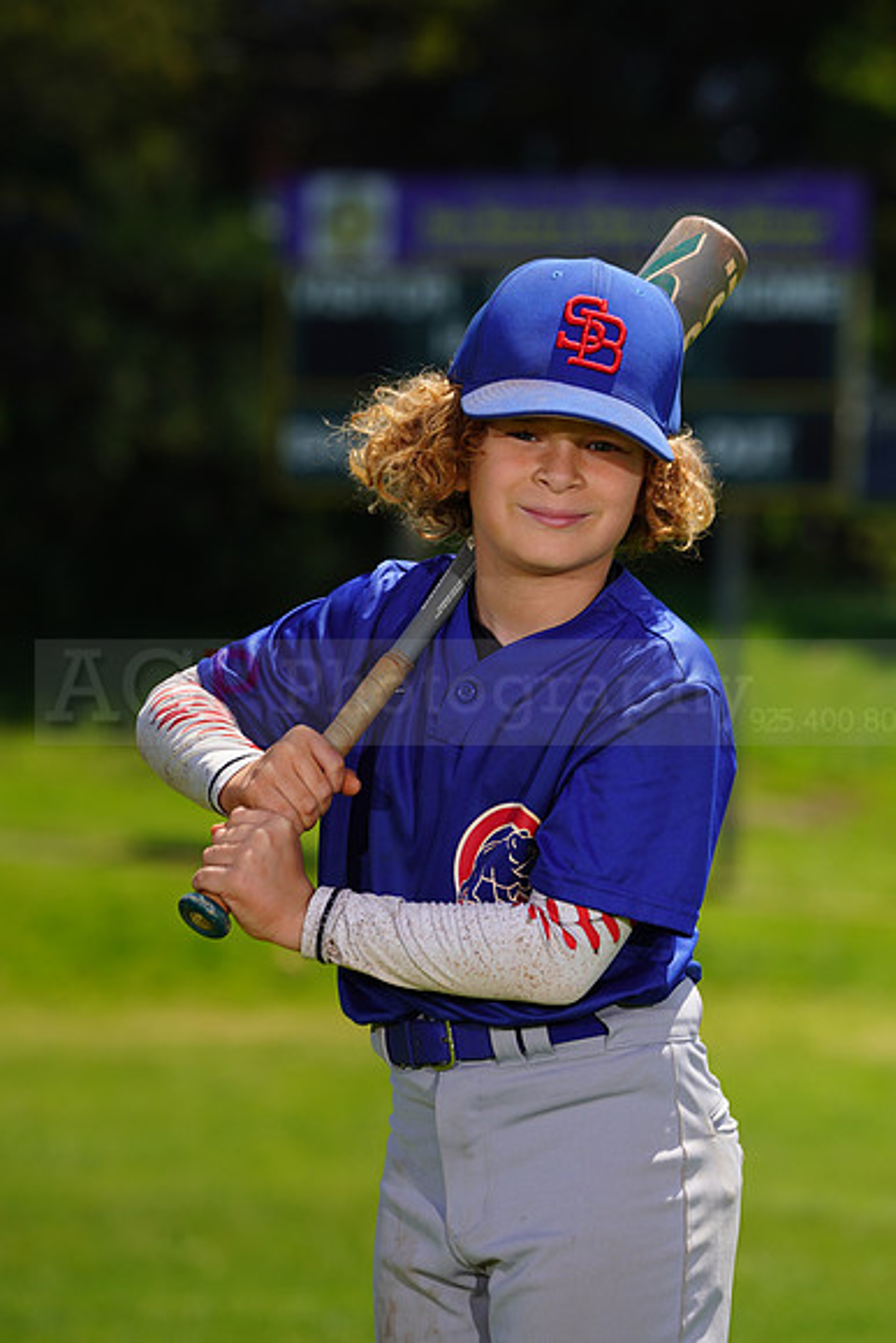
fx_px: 9439
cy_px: 672
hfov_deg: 5.4
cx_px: 448
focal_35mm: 253
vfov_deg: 8.1
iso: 100
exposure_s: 1/250
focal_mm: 253
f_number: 8
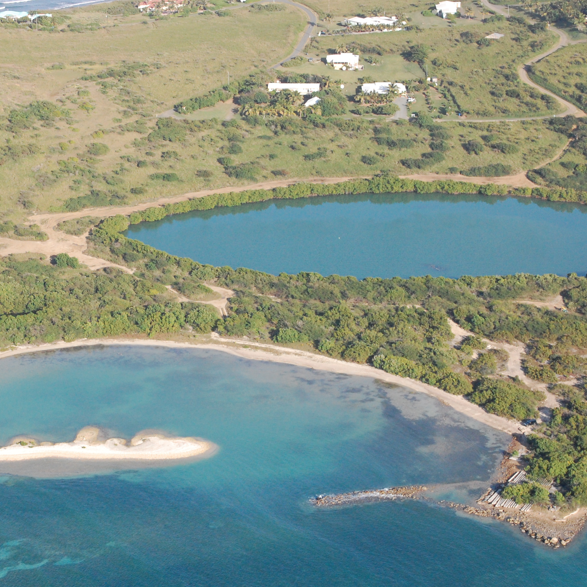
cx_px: 277
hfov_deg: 15.6
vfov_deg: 15.6
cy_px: 303
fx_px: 2143
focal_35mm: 112
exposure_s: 1/1250
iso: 1100
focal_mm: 55
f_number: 10
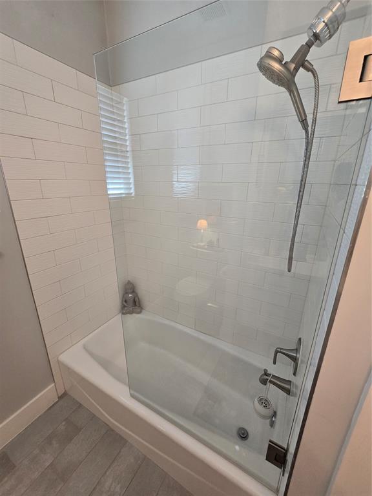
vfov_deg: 106.2
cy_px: 248
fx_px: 186
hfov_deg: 89.9
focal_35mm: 13
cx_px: 186
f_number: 2.2
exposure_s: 1/60
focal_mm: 2.2
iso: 250
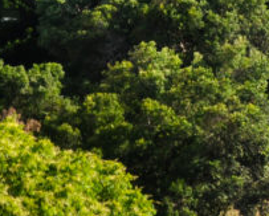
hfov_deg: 4.6
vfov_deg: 3.7
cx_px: 665
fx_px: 3277
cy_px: -231
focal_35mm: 411
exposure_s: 1/250
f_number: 5
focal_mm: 58
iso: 400
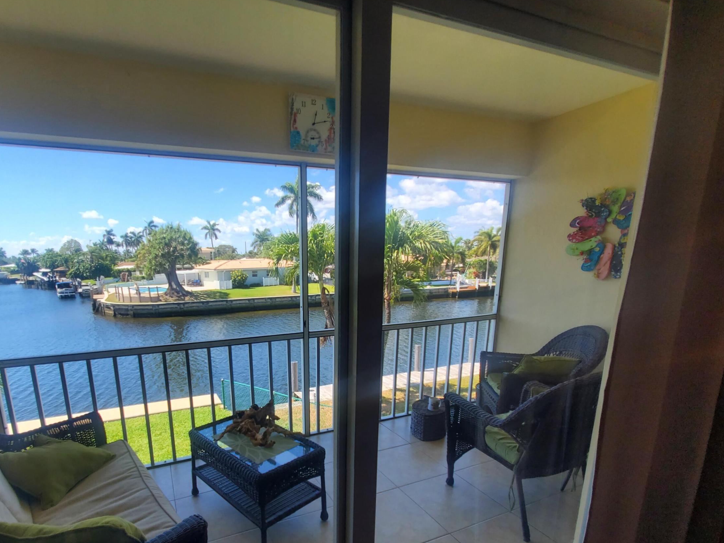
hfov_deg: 90.0
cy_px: 351
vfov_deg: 73.0
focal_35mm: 17
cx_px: 293
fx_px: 356
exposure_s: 1/289
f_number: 2.2
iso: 50
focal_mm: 1.8
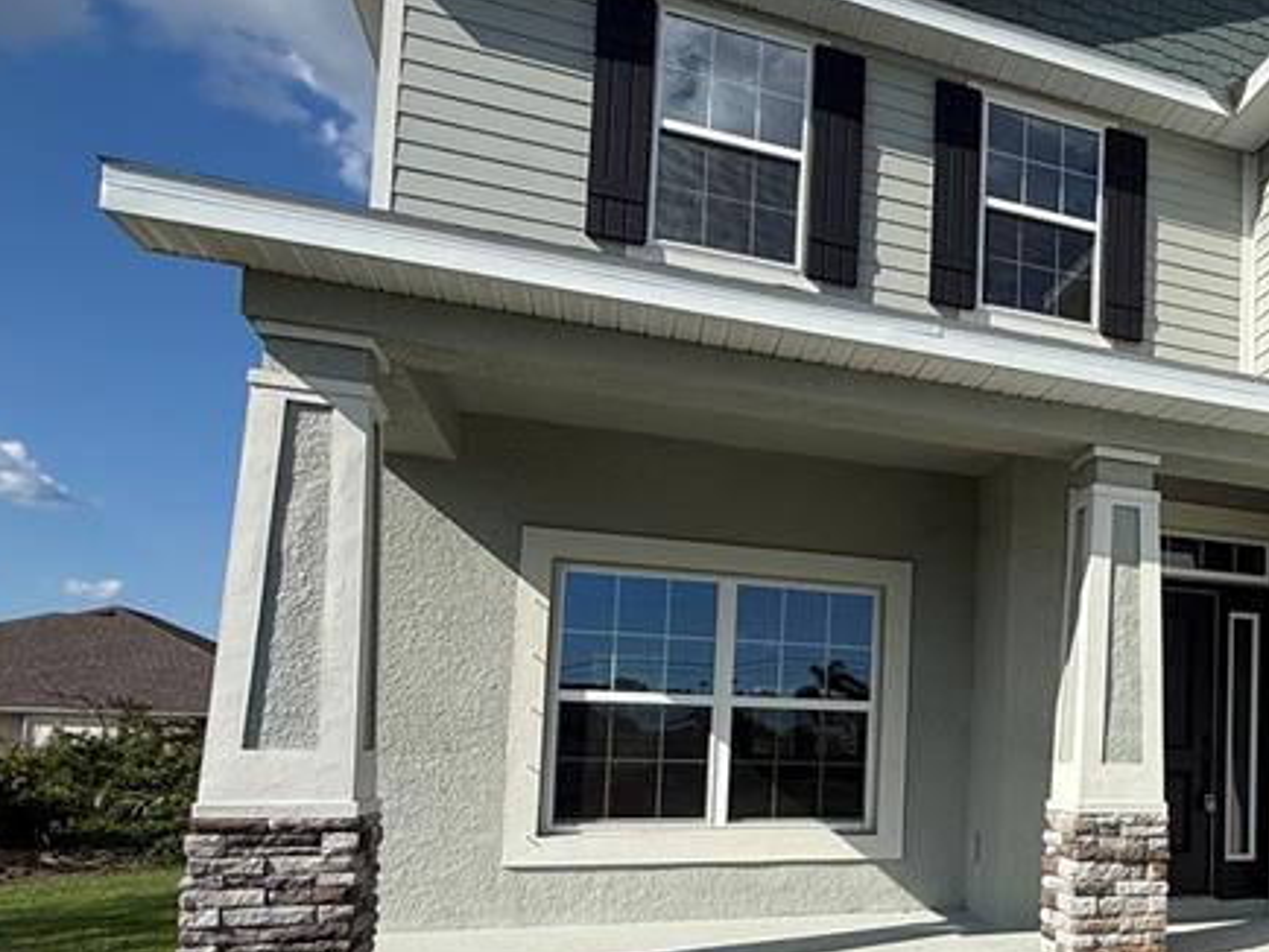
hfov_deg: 46.2
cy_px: 689
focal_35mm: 33
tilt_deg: +4.1
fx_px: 1210
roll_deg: -1.3
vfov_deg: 42.0
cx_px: 1275
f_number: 2.2
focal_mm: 2.22
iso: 50
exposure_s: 1/3891
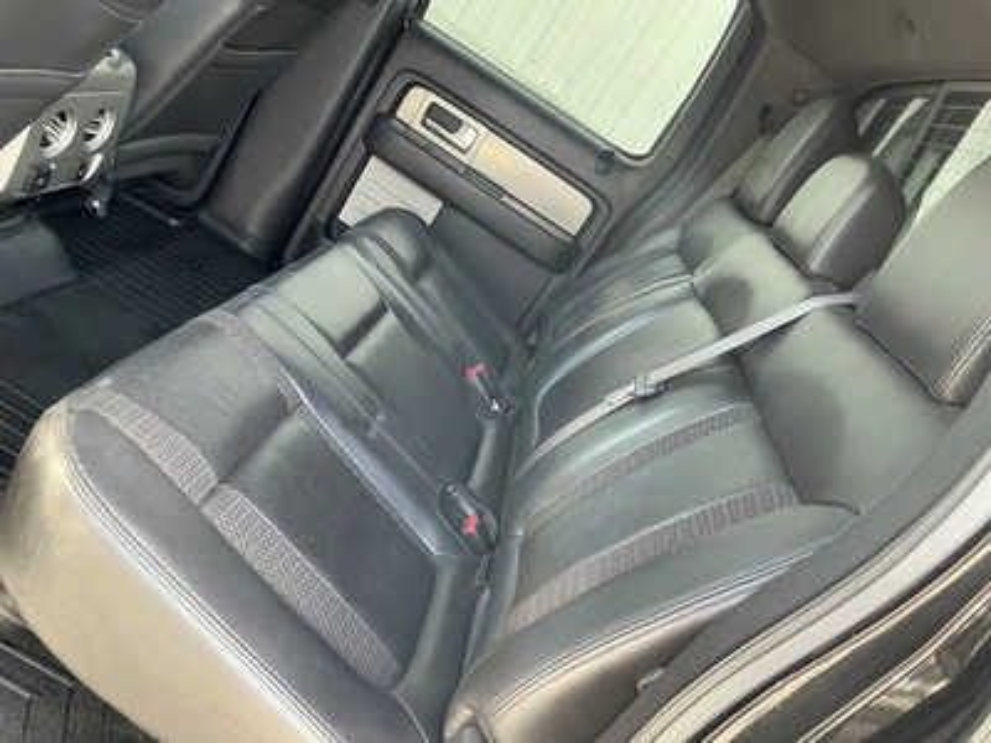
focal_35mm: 28
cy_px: 372
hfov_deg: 63.4
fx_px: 802
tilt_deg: -19.0
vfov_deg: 49.7
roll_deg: -35.7
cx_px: 496
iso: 100
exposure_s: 1/60
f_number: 1.8
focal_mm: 3
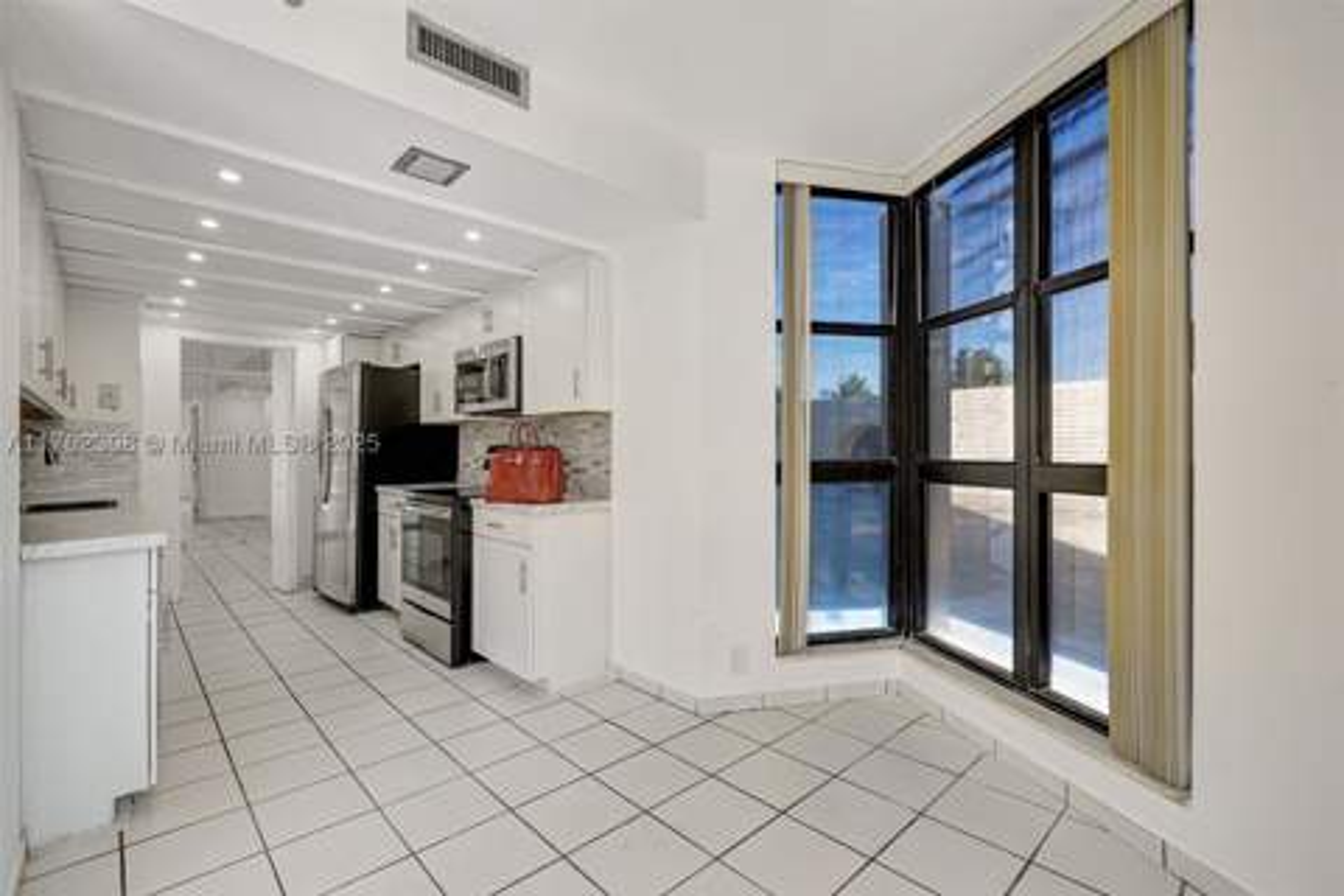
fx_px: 597
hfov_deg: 96.7
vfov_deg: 73.7
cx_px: 672
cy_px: 448
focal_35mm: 16
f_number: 14
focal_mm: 16
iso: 640
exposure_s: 1/15
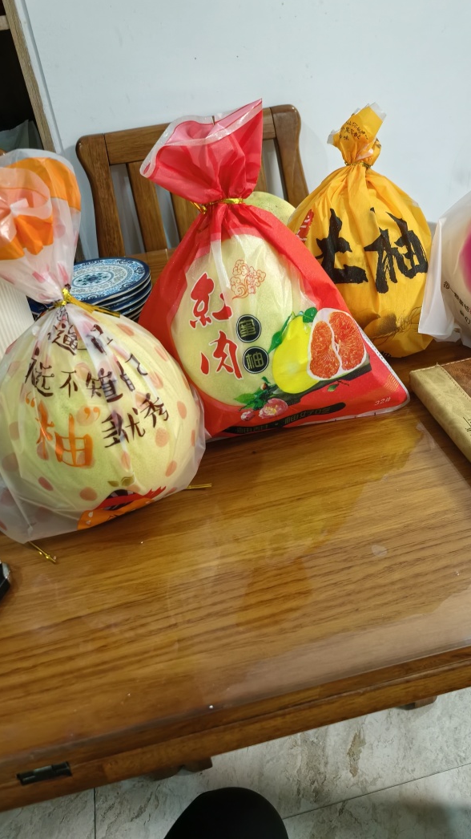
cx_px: 279
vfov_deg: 64.3
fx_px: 666
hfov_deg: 38.8
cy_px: 412
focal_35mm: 30
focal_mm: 5.75
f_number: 2
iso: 200
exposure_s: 1/50
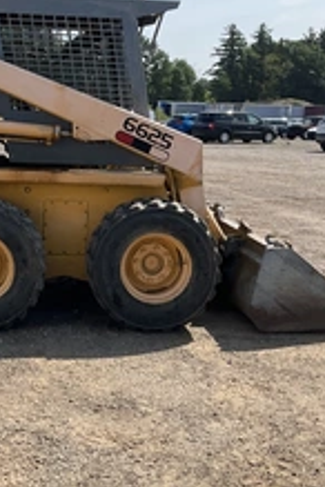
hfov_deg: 24.3
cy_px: 182
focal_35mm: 55
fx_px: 745
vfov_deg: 36.0
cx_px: 80
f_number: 1.8
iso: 25
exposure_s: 1/2227
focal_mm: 3
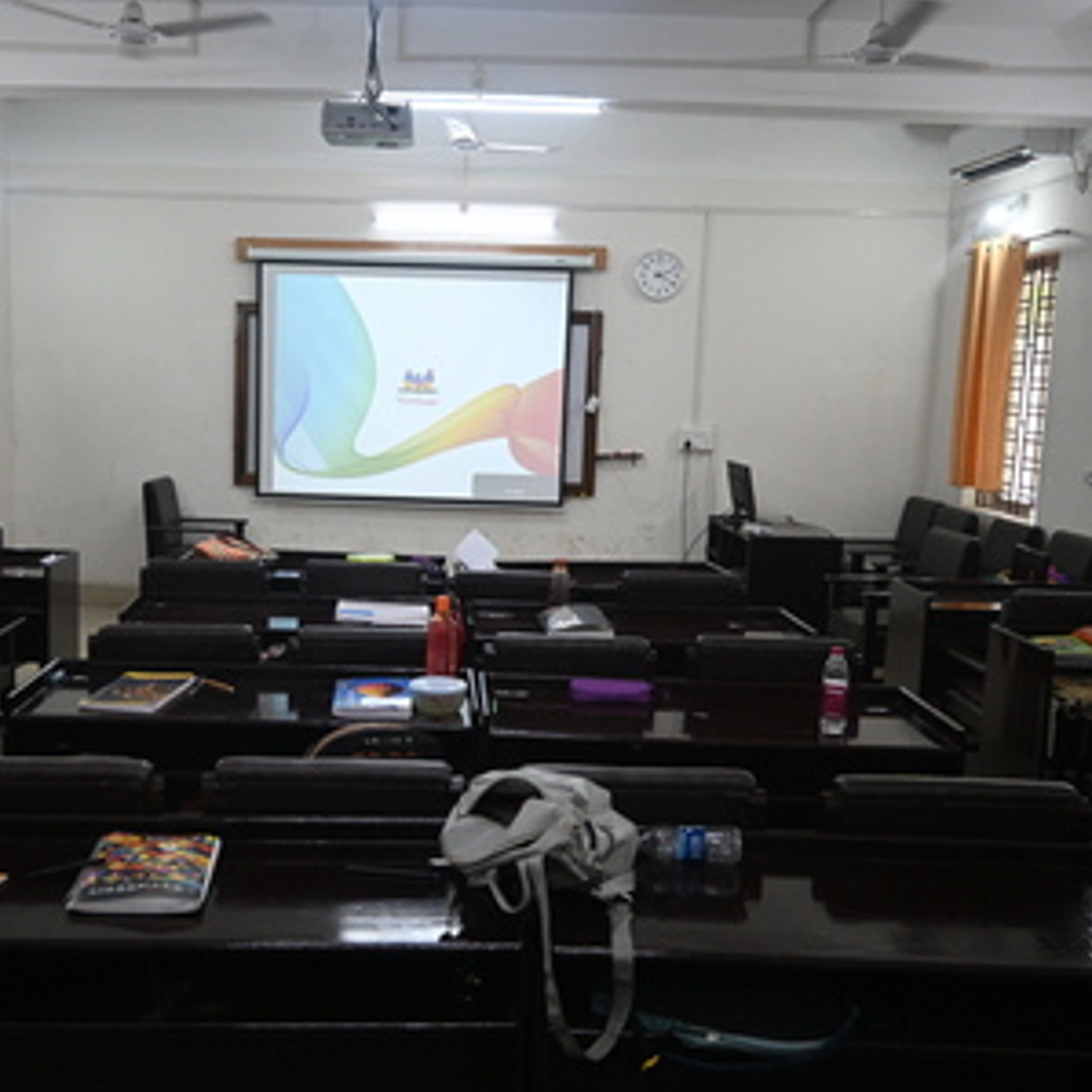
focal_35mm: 34
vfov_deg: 48.4
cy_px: 541
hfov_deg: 48.0
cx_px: 402
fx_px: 1213
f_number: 3.5
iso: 720
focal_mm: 16
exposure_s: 1/125
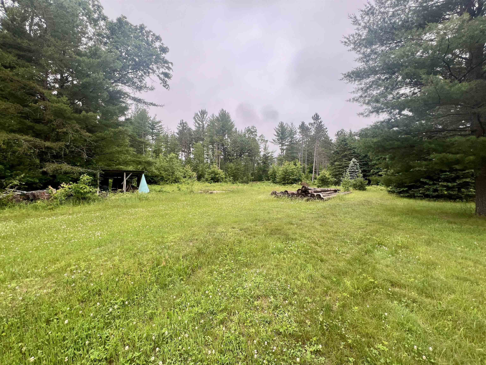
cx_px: 243
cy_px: 182
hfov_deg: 106.2
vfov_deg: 89.9
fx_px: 183
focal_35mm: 13
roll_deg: +0.4
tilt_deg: +3.0
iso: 40
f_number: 1.8
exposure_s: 1/99
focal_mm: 1.57
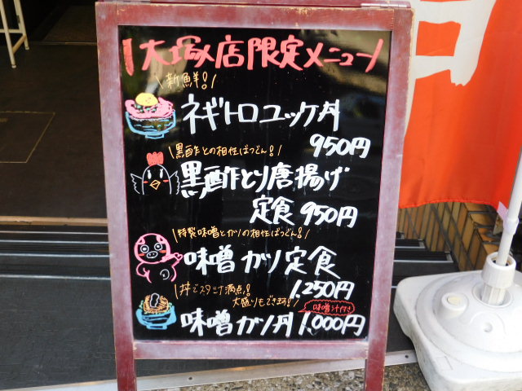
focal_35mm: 45
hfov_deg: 42.1
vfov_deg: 32.2
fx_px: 679
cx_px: 261
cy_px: 196
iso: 125
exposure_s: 1/100
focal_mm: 8
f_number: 3.7
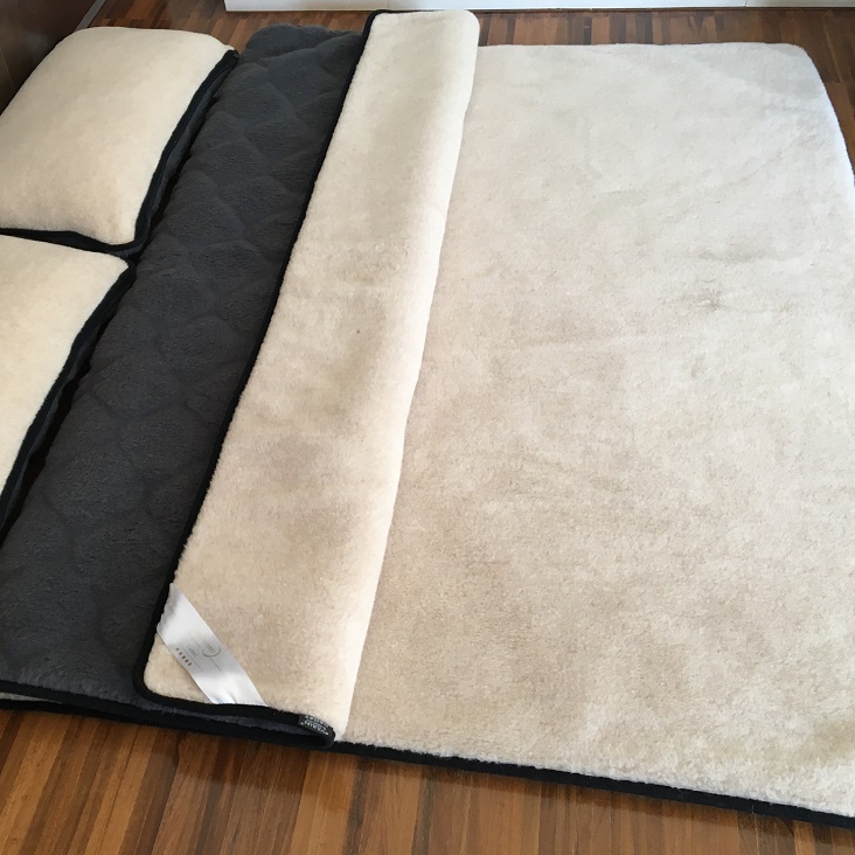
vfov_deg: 47.2
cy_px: 418
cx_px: 342
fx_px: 978
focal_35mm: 35
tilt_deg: -48.8
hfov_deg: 47.0
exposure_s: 1/33
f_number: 2.2
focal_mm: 4.15
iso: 80
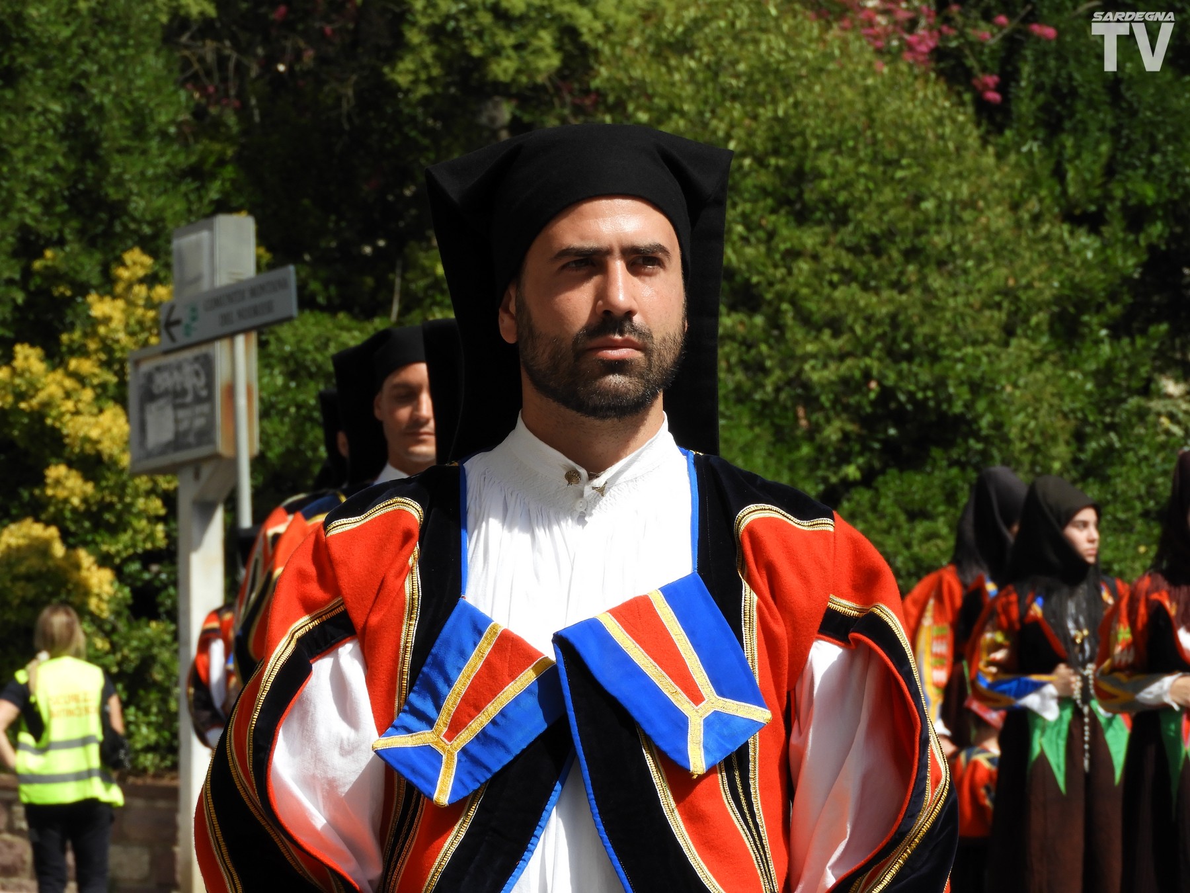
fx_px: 7563
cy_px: 446
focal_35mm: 220
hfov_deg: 9.0
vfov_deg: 6.8
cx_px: 595
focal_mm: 39.4
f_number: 5.3
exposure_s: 1/500
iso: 100
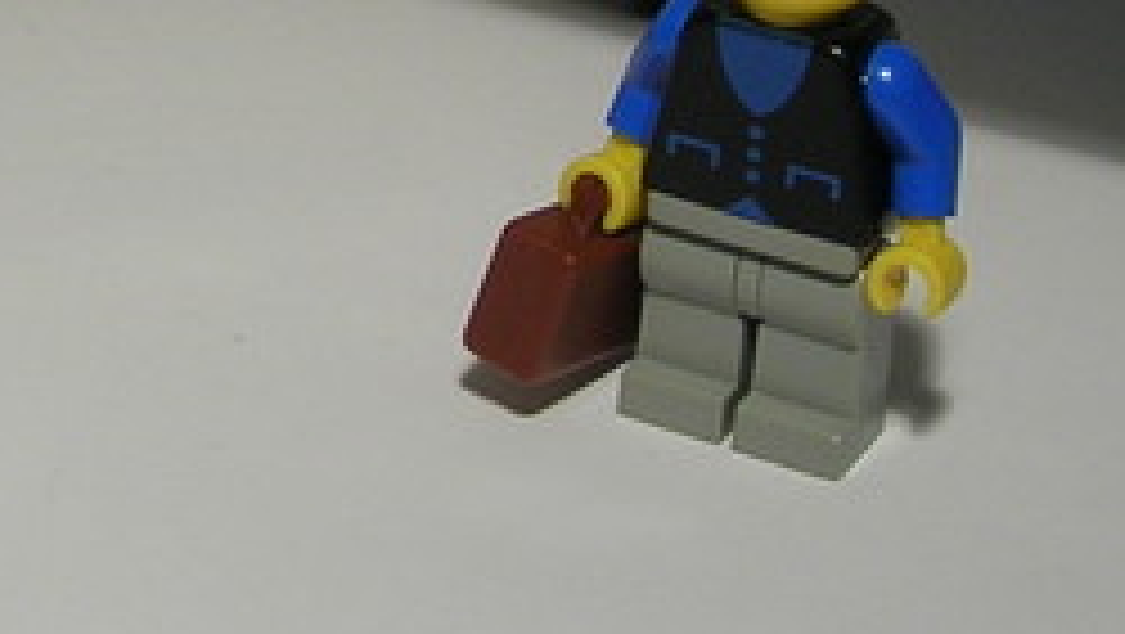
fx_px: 3970
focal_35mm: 133
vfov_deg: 8.9
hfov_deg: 15.9
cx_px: 99
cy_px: -286
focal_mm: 5.7
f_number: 4.9
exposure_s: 1/22
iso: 50
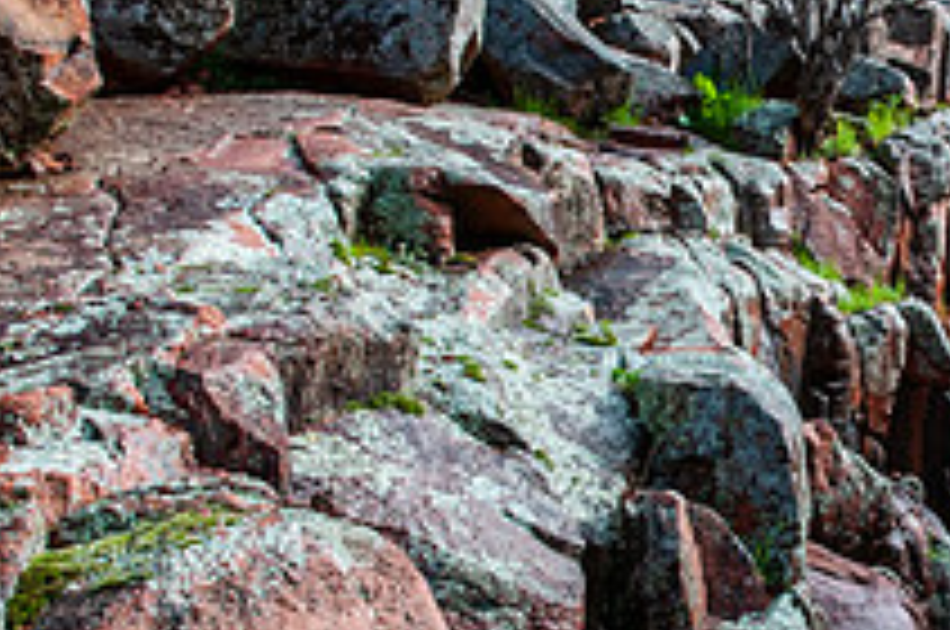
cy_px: 349
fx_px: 1739
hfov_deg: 29.1
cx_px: 887
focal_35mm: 66
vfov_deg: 20.5
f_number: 11
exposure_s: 1/100
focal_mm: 16
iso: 200
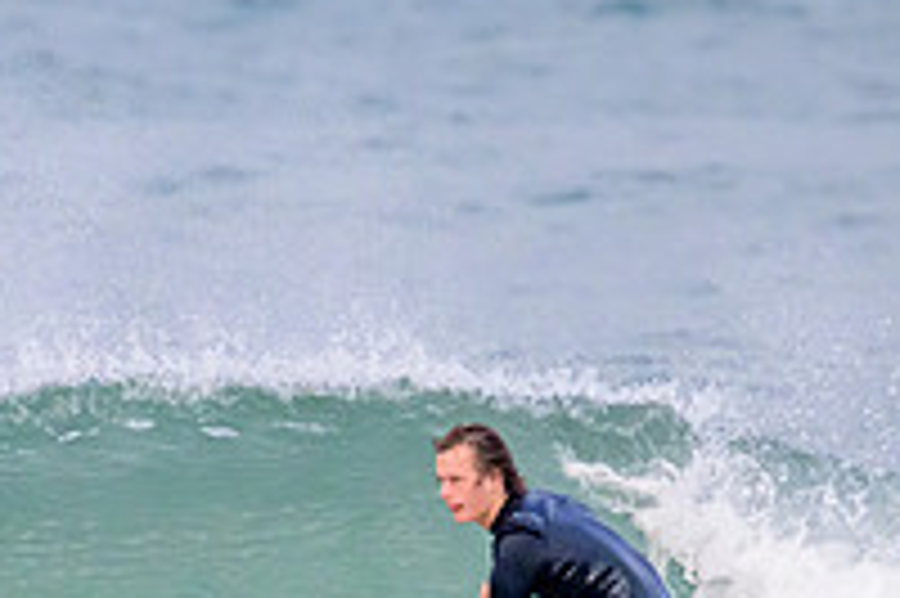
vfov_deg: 0.6
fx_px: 60524
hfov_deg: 0.9
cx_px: 360
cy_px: 789
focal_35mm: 2423
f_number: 11
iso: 4500
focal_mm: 800
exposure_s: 1/2000
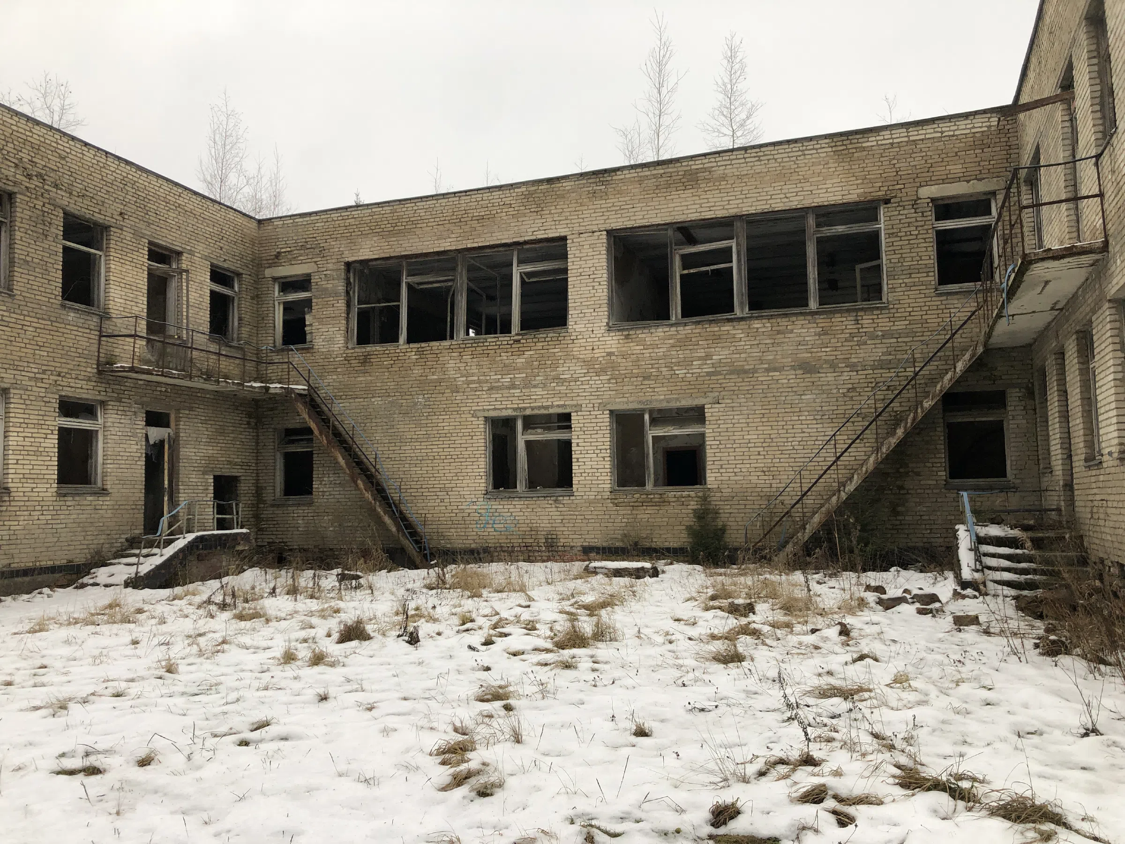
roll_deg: +0.6
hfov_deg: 63.4
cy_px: 422
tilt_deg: +7.2
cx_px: 562
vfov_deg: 49.7
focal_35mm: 28
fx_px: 910
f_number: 1.8
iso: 40
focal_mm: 4
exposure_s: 1/120
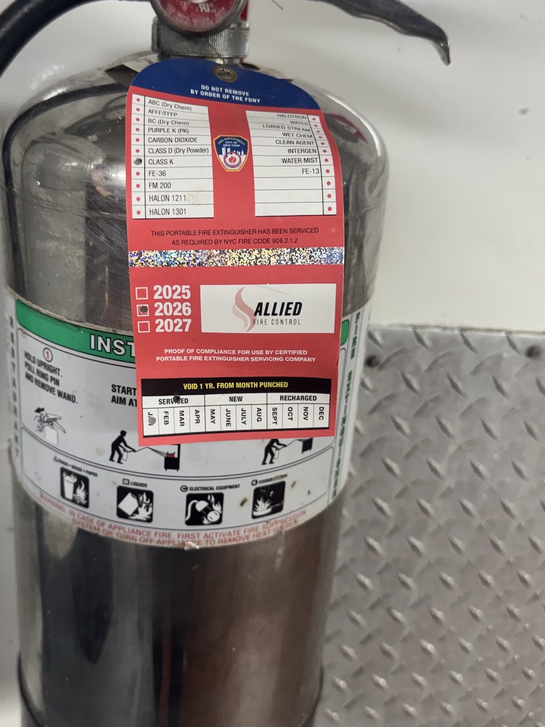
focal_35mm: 35
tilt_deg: -19.3
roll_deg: -7.5
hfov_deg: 40.5
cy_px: 324
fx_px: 735
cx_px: 208
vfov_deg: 52.5
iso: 160
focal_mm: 6.76
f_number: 1.78
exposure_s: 1/120
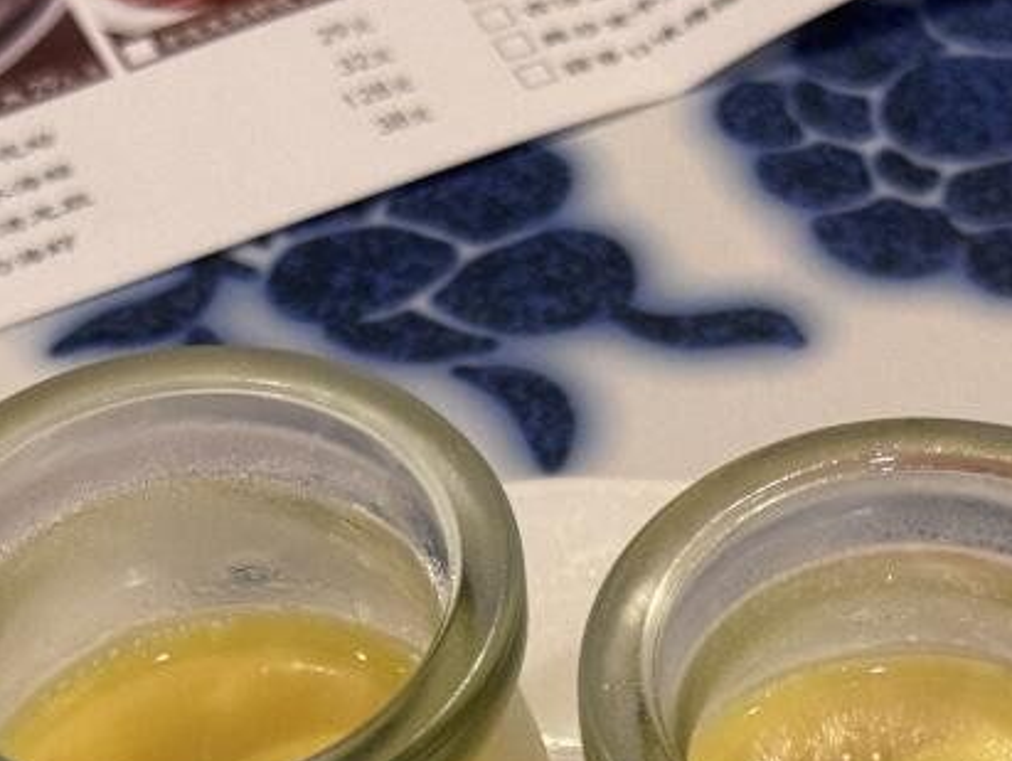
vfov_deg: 11.6
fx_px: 3687
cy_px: 887
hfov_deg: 15.6
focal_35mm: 126
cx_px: 576
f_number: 1.78
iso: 320
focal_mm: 6.76
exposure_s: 1/33
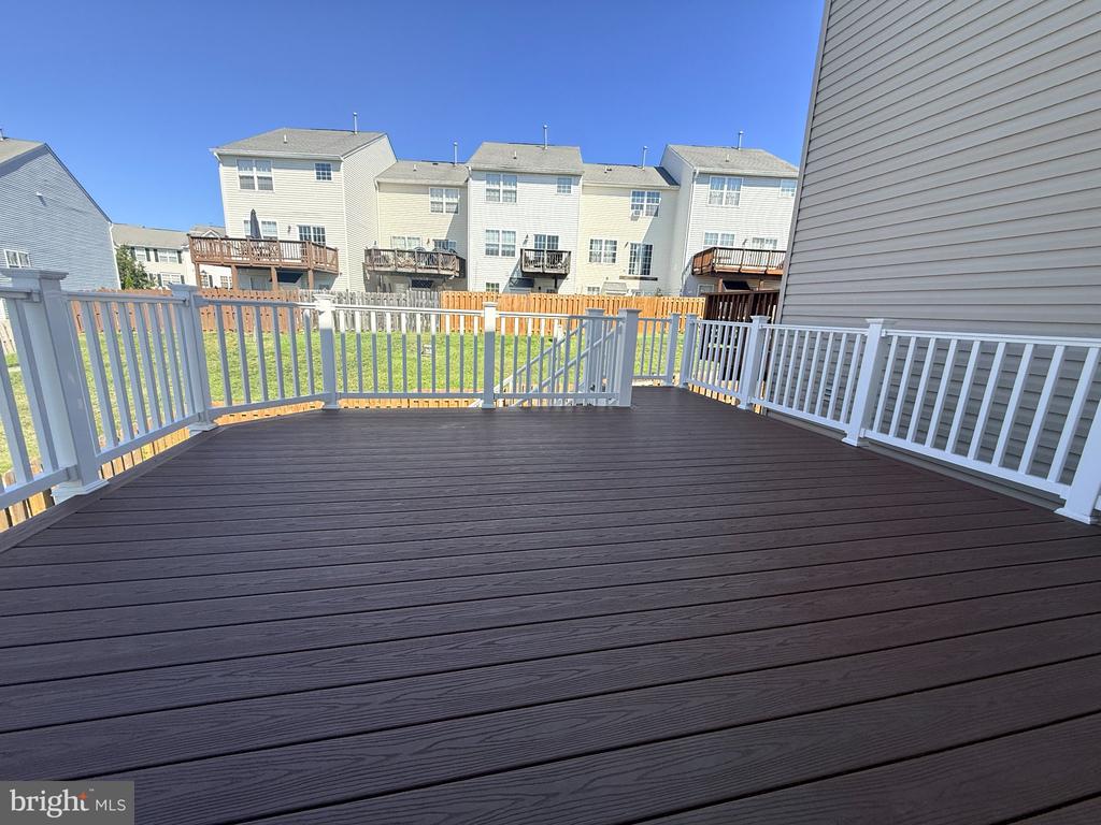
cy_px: 412
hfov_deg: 102.1
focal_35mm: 14
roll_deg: -2.3
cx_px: 550
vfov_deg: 85.7
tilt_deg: -12.2
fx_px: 445
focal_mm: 2.22
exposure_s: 1/1312
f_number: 2.2
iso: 64
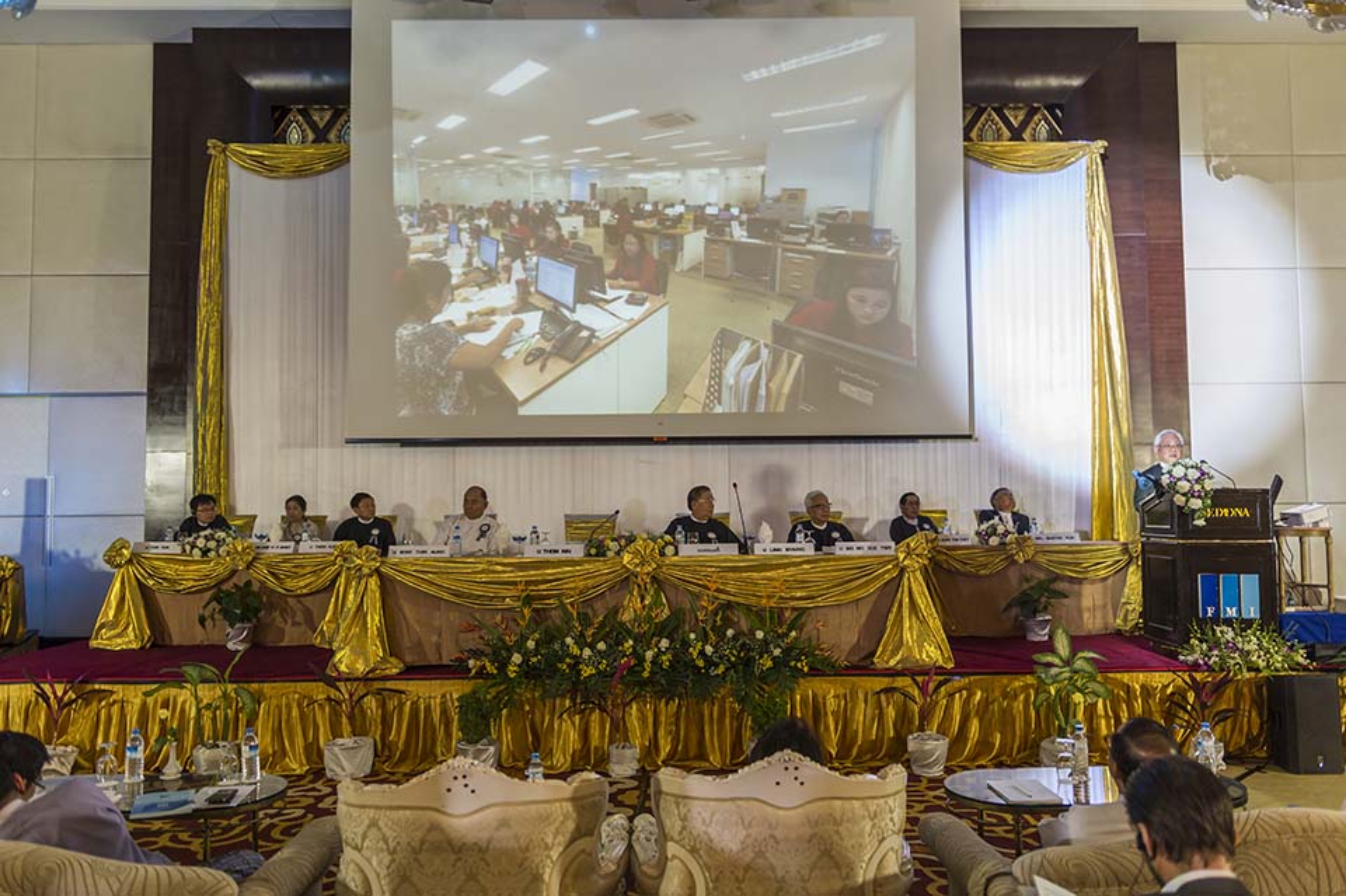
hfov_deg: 67.4
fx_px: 1009
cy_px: 448
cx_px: 673
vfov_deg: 47.9
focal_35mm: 27
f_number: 2.8
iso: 800
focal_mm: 27
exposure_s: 1/40
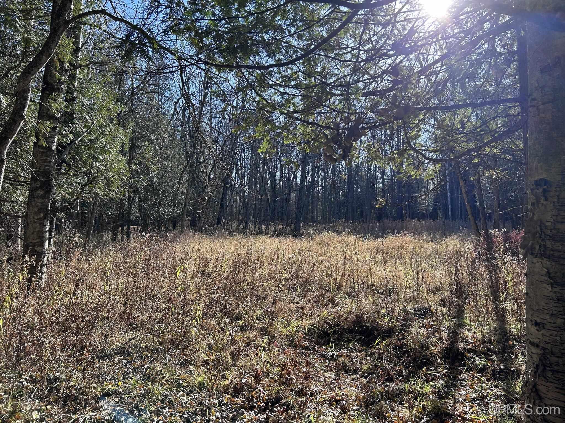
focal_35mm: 26
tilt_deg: +1.7
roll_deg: +1.0
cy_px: 212
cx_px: 282
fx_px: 424
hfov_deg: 67.3
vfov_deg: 53.1
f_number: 1.5
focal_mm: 5.7
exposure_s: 1/1019
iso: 50
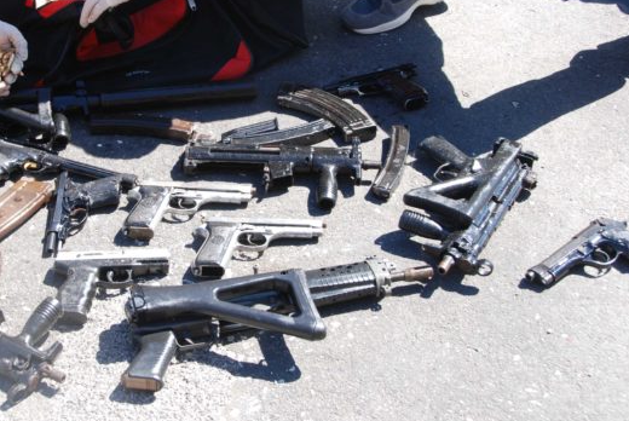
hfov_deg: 29.0
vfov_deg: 19.8
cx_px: 192
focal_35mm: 69
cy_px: 131
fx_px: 1202
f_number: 8
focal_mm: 31
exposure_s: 1/250
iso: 400
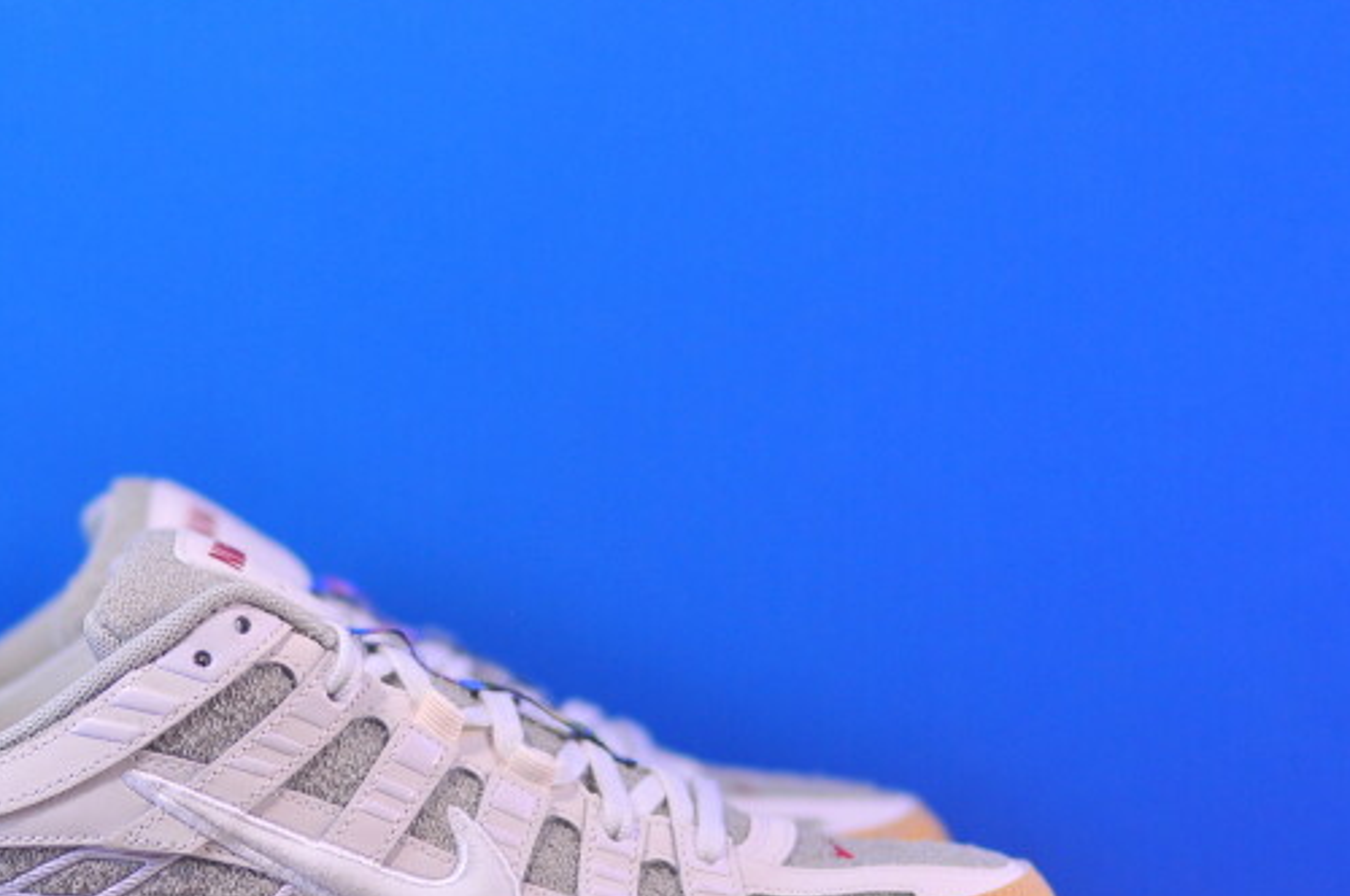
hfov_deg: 17.0
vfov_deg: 11.4
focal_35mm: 120
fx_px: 4494
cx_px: 338
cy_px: 590
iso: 250
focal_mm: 50
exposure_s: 1/320
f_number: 2.2
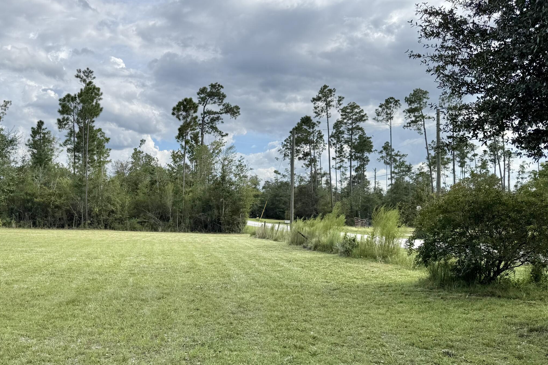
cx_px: 166
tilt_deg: +1.9
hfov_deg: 50.6
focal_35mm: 37
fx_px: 563
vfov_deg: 35.9
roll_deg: -0.9
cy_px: 195
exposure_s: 1/5319
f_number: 1.78
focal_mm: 6.76
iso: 80
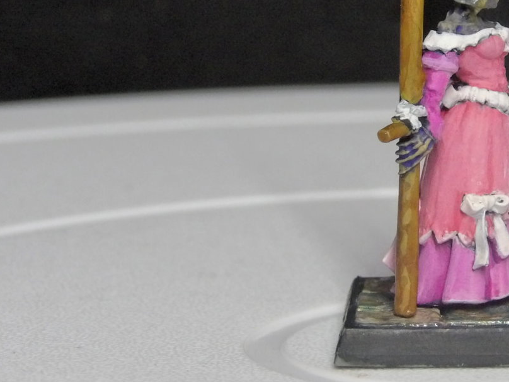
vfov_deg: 5.3
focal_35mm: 283
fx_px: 4161
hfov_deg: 7.0
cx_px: 455
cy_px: 120
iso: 800
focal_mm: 25.6
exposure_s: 1/27
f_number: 4.3
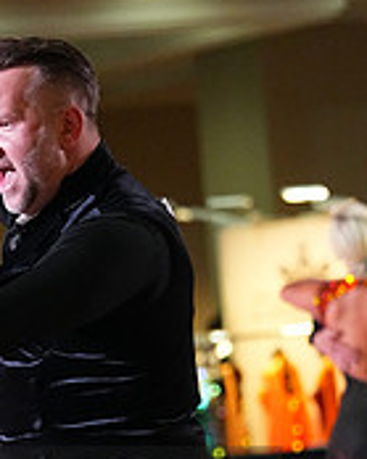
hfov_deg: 3.1
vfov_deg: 3.9
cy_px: 536
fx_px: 6727
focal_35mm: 495
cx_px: -81
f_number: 4.5
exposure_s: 1/400
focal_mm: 158
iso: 6400
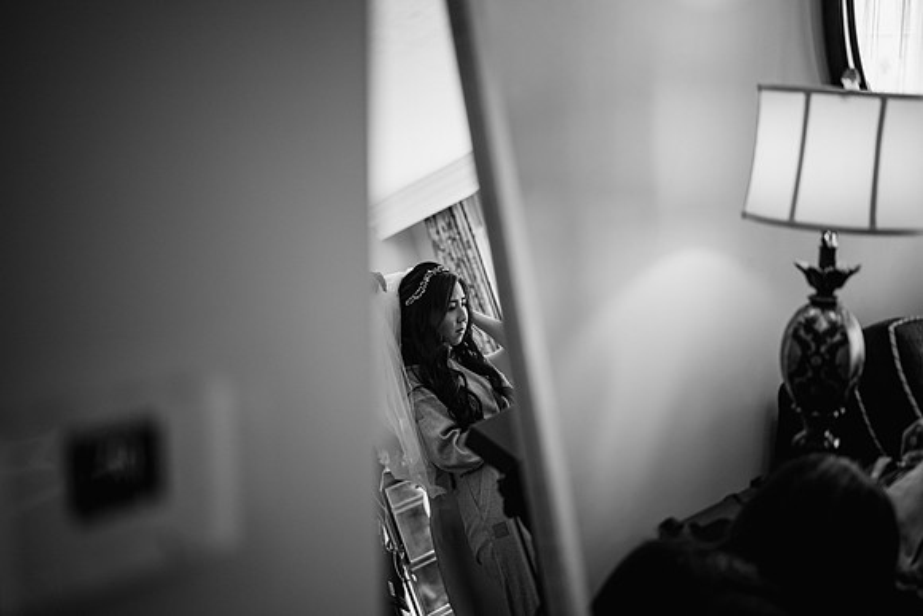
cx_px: 462
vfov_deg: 27.0
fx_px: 1282
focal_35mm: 50
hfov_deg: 39.6
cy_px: 308
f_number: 1.8
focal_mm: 50
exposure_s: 1/500
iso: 400
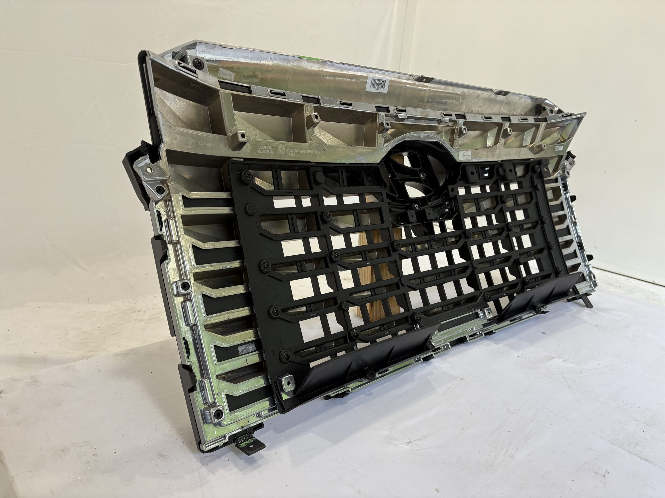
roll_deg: -4.8
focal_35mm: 26
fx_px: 499
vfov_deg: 53.1
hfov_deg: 67.3
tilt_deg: -17.1
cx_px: 332
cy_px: 249
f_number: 1.6
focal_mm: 5.96
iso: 80
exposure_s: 1/121
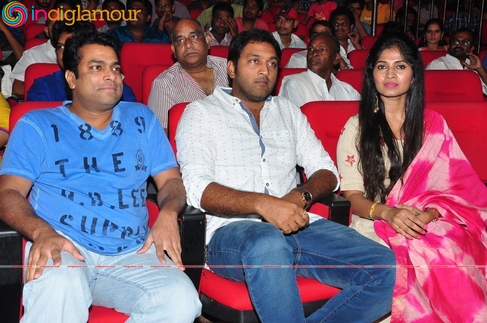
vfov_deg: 26.4
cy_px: 162
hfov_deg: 38.9
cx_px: 244
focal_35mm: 51
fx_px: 689
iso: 400
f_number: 10
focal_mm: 34
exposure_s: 1/125
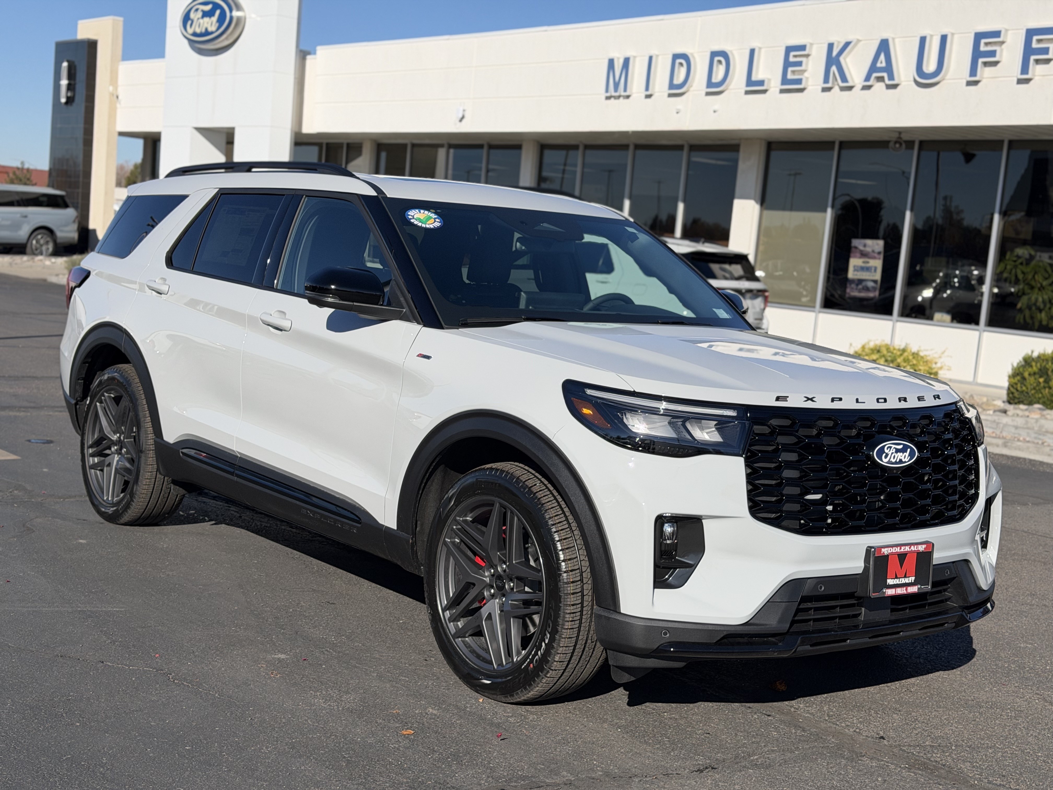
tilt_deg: -7.1
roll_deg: -5.2
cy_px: 395
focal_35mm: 48
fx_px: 1460
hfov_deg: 39.7
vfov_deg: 30.3
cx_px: 526
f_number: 1.78
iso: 64
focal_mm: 6.76
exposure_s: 1/6536
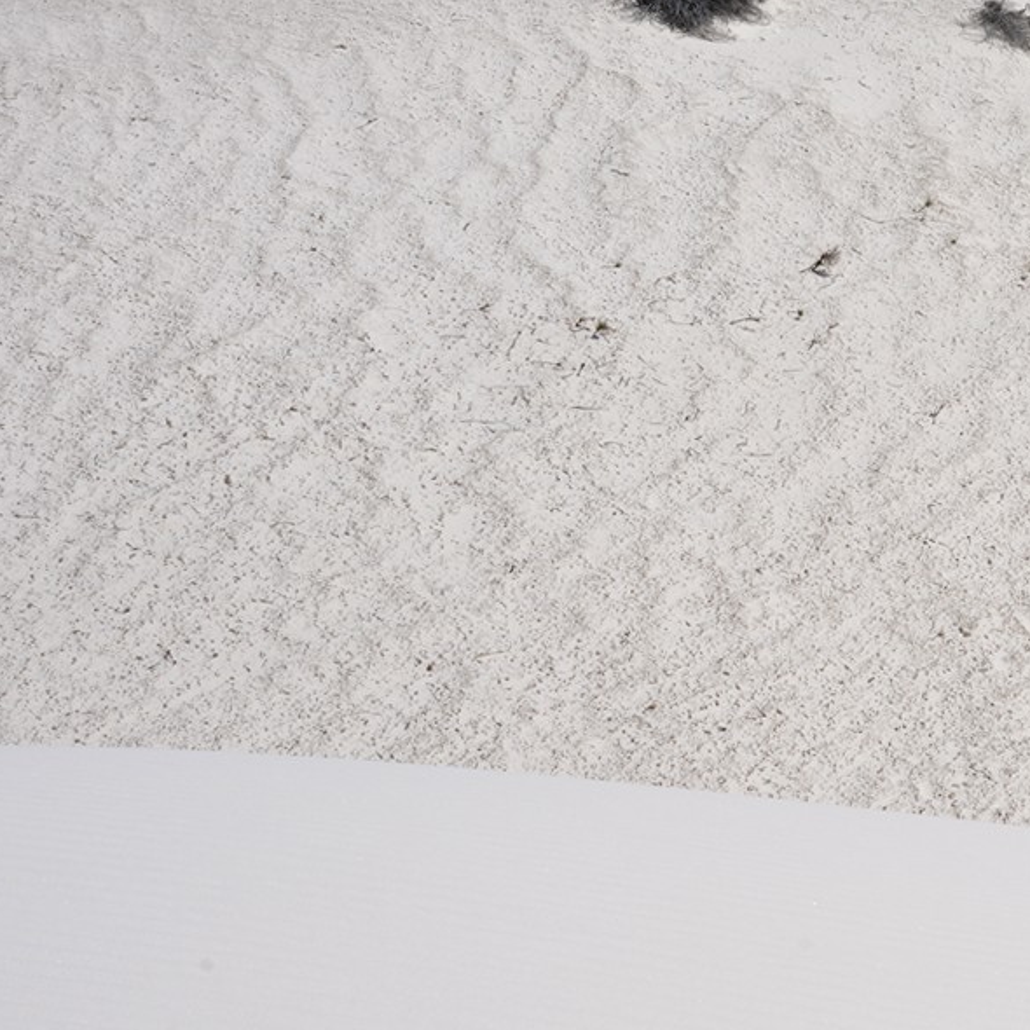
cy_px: 58
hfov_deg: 13.5
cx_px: 1568
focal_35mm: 121
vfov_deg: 14.2
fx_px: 4073
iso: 64
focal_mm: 42
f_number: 22
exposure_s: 1/100
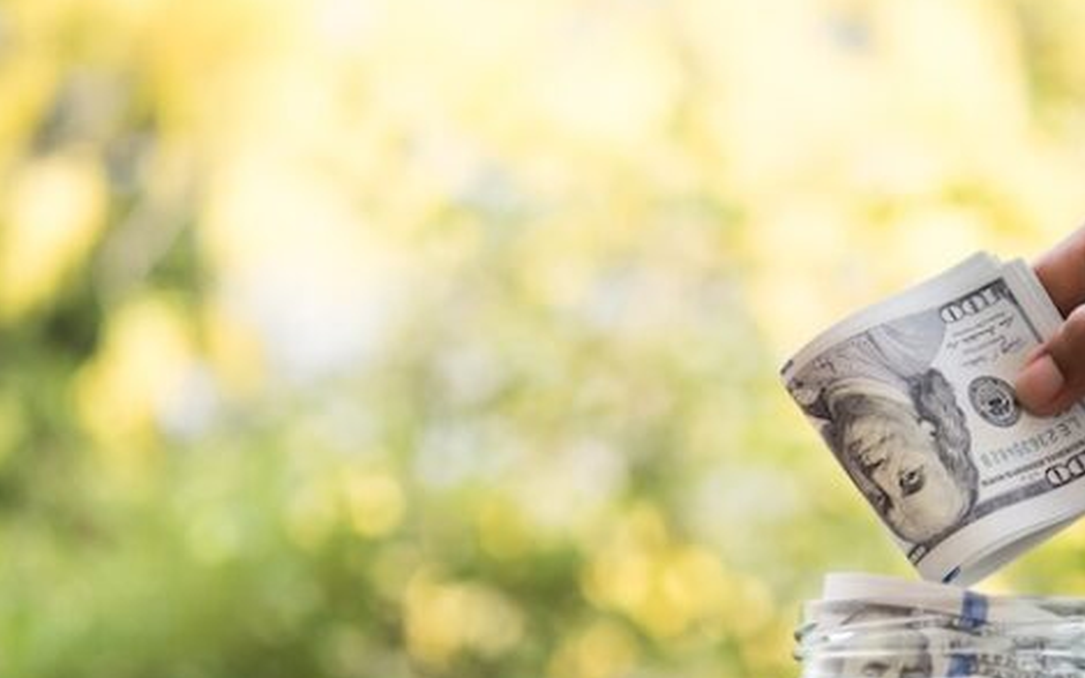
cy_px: 597
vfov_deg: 11.6
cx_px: 753
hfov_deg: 18.5
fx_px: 3313
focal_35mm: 112
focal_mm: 60
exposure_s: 1/500
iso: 160
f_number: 2.8
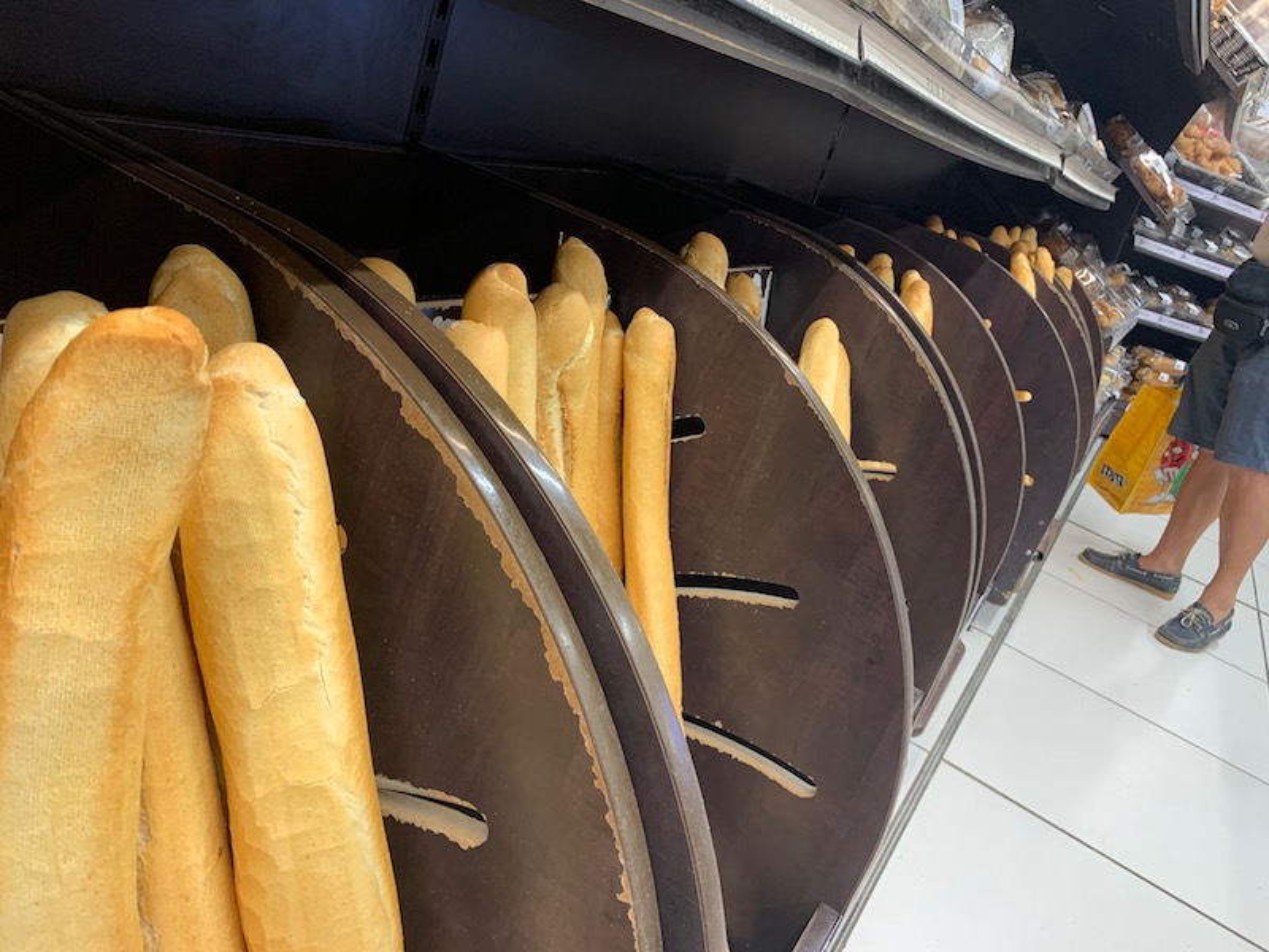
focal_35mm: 26
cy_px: 476
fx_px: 953
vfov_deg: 53.1
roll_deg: -18.5
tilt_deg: -22.3
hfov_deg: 67.3
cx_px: 634
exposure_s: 1/60
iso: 125
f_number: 1.8
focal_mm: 4.25
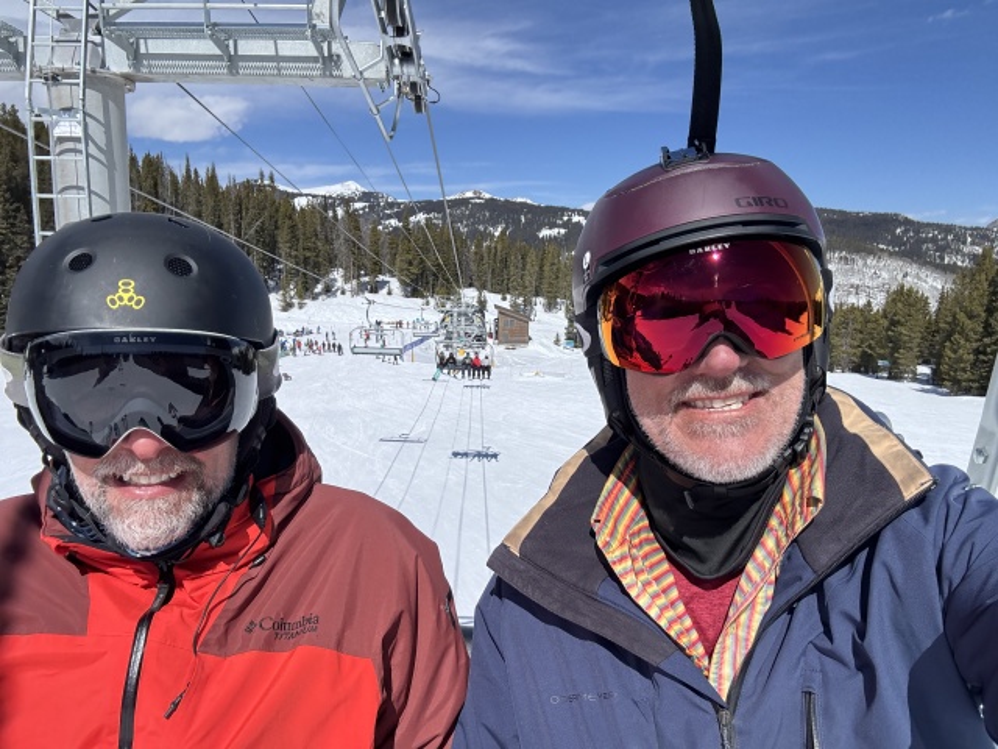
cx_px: 499
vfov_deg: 58.9
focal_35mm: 23
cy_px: 374
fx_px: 663
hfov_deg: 73.9
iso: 25
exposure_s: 1/1125
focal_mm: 2.69
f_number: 1.9
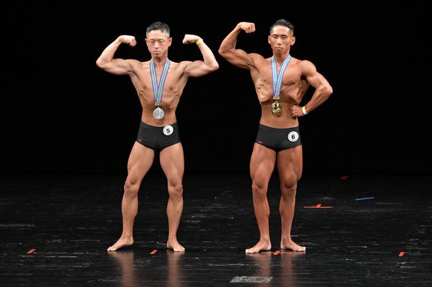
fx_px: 3238
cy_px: 144
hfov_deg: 7.6
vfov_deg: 5.1
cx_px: 216
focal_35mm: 270
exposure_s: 1/400
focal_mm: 180
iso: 3200
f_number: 5.6
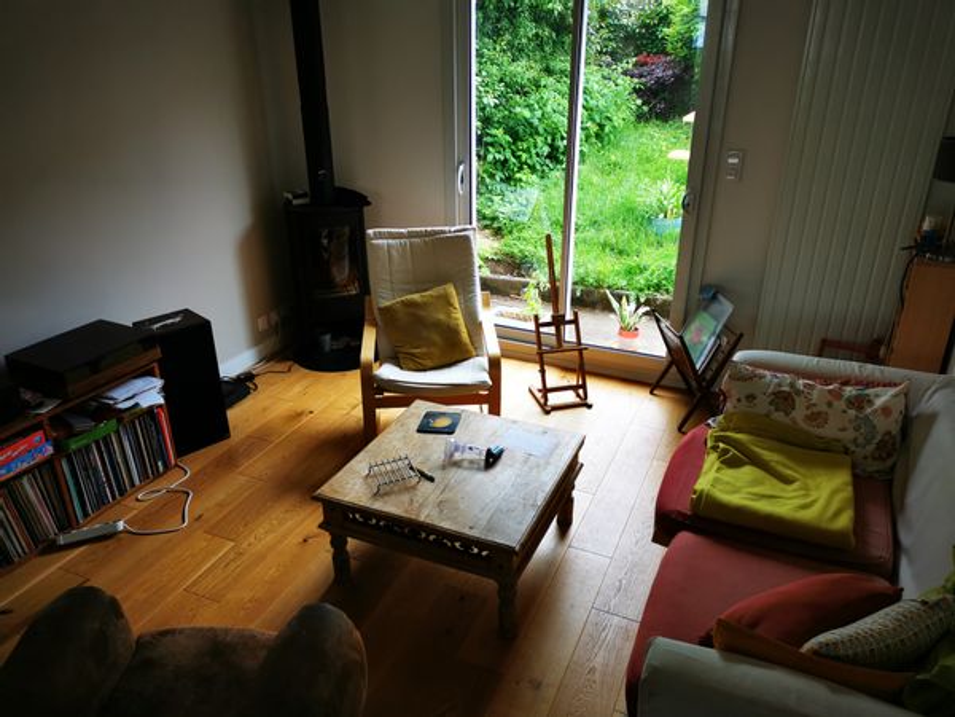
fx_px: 745
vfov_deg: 51.4
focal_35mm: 27
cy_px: 358
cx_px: 478
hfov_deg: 65.3
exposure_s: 1/100
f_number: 1.8
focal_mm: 5.58
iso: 125
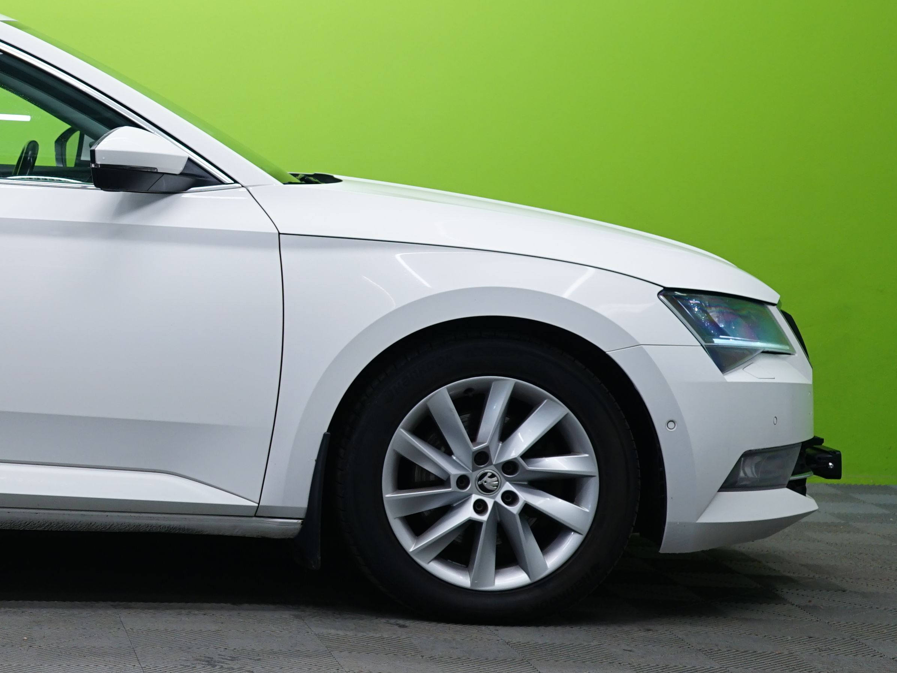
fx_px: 2566
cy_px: 198
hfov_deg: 18.8
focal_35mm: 99
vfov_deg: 14.9
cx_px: -178
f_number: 4.5
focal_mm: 41
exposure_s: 1/25
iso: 400
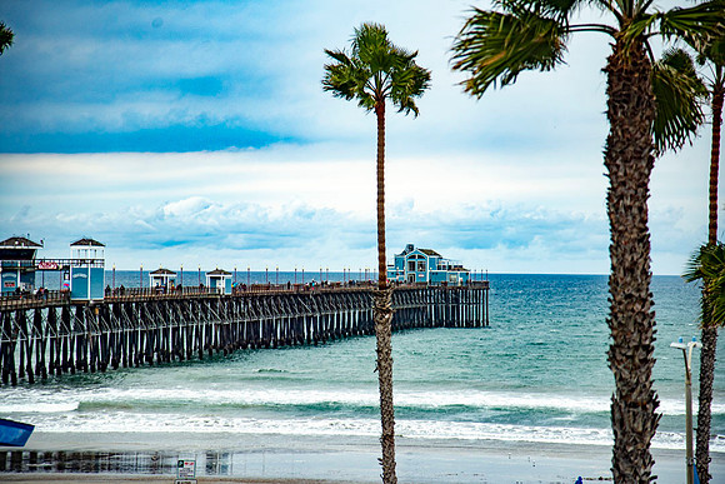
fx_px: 2417
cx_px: 362
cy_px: 242
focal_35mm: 120
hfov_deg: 17.1
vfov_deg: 11.4
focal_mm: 120
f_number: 4
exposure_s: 1/1250
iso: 400
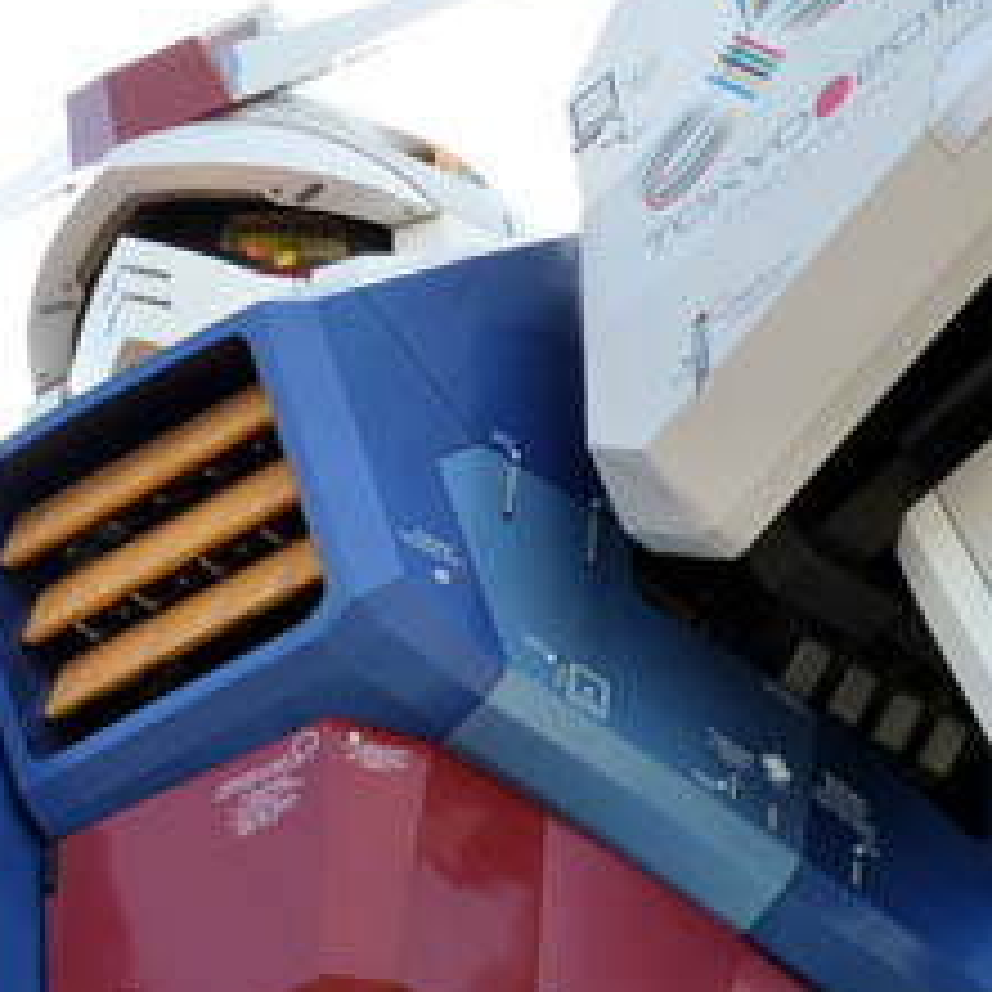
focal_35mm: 224
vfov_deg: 7.8
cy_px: 420
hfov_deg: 7.8
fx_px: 7263
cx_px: 494
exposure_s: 1/200
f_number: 4.4
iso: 125
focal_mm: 18.2
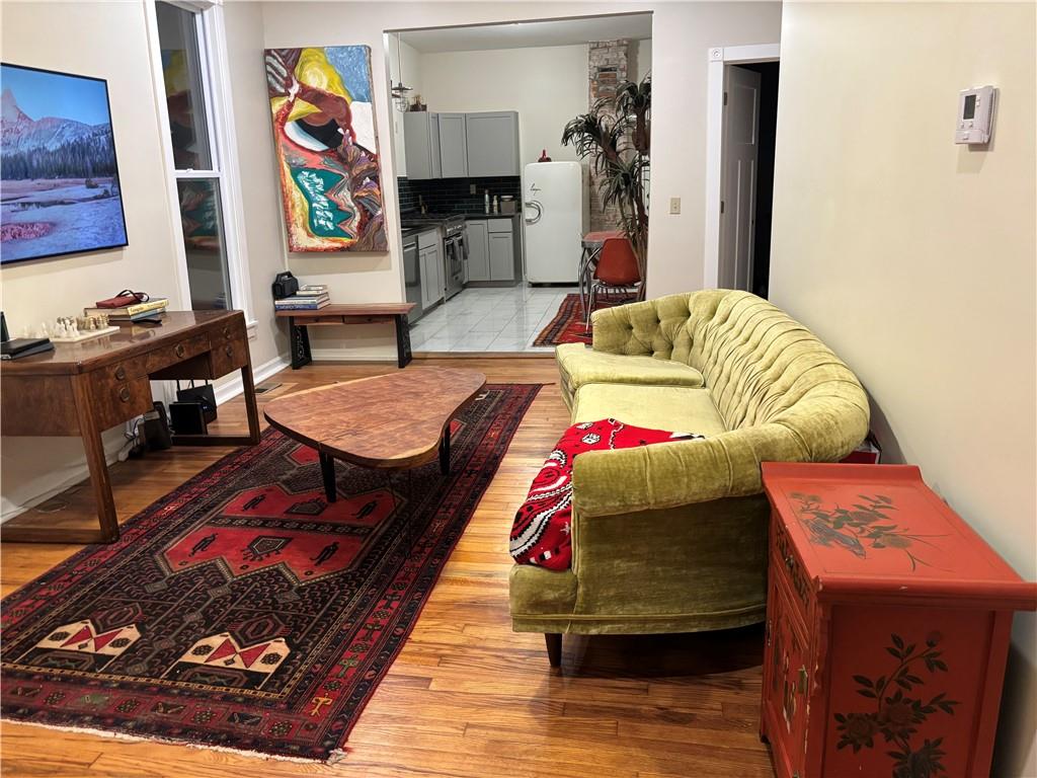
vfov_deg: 53.1
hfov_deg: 67.3
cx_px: 518
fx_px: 779
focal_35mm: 26
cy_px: 389
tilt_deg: -16.2
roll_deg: +2.5
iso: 320
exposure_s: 1/60
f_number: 1.6
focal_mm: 5.96
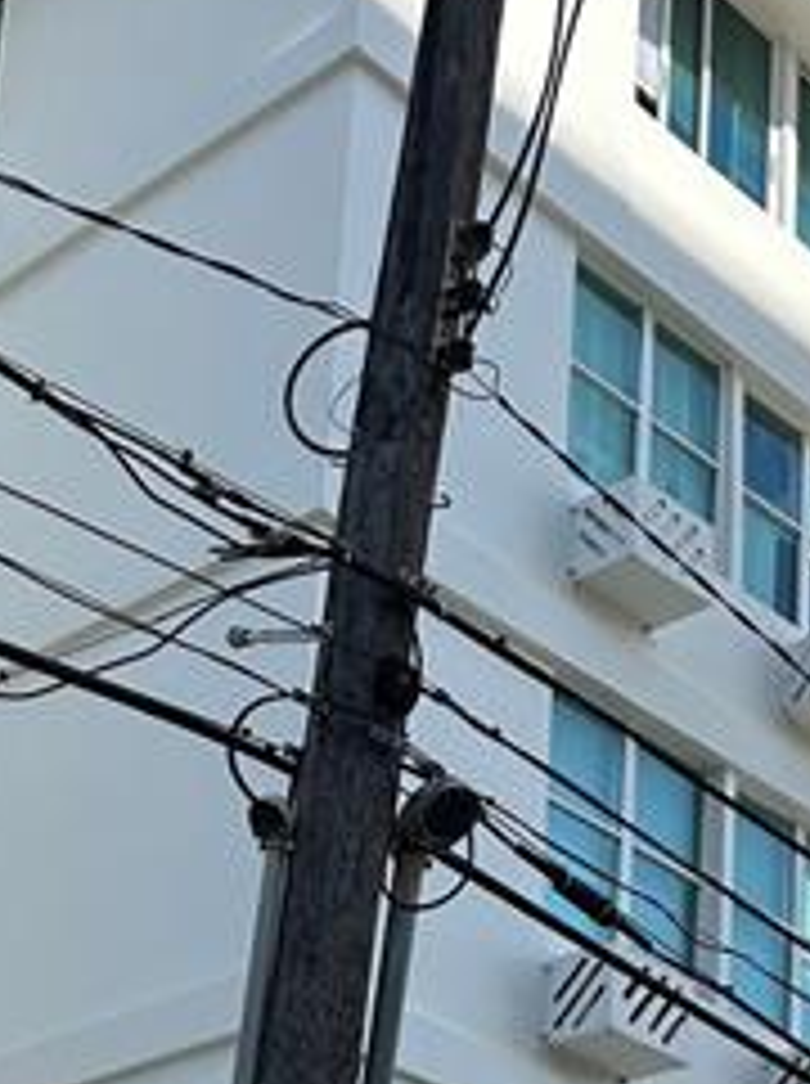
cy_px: 1300
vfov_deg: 21.8
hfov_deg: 17.6
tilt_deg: +17.5
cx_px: 621
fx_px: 2596
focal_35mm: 83
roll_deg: -2.0
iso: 50
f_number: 1.5
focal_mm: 5.7
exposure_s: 1/3077
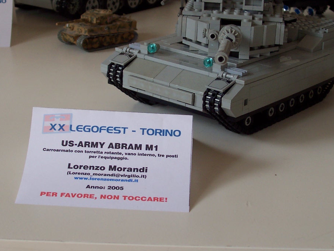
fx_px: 733
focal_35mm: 76
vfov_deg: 19.4
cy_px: 120
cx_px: 173
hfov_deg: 25.7
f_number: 3.4
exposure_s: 1/125
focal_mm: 8.6
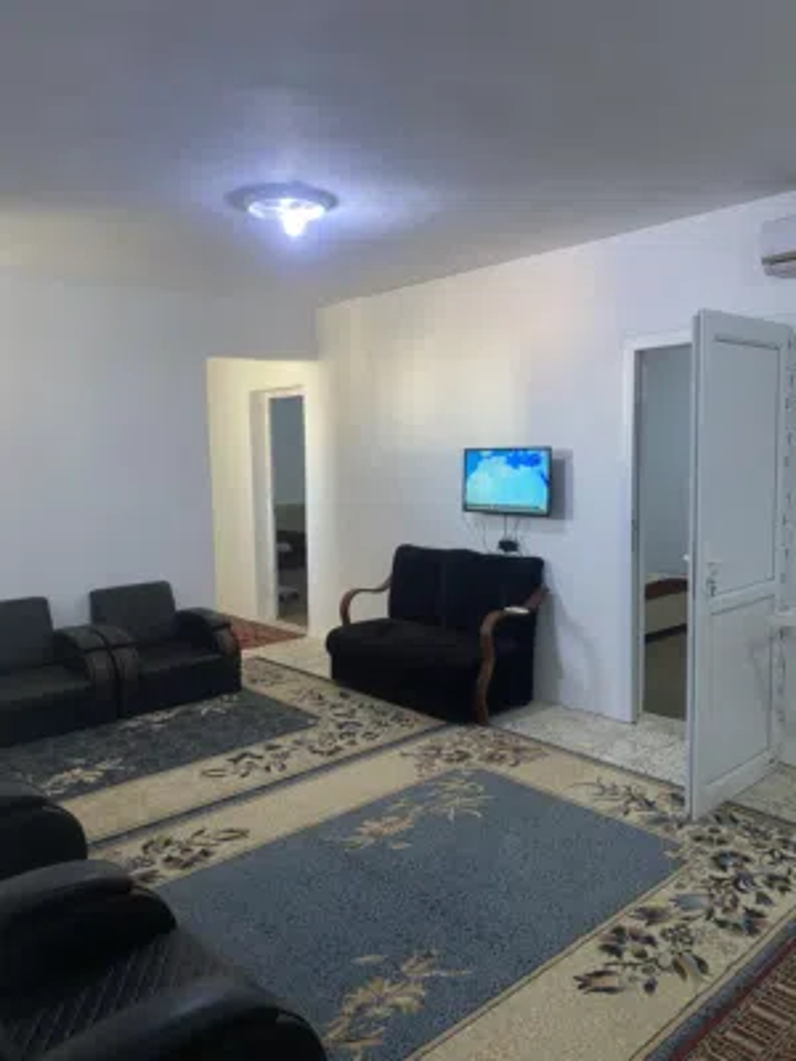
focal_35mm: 26
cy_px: 530
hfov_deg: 53.1
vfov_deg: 67.3
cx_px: 398
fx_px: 797
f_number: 1.8
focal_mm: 4.25
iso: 200
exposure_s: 1/50
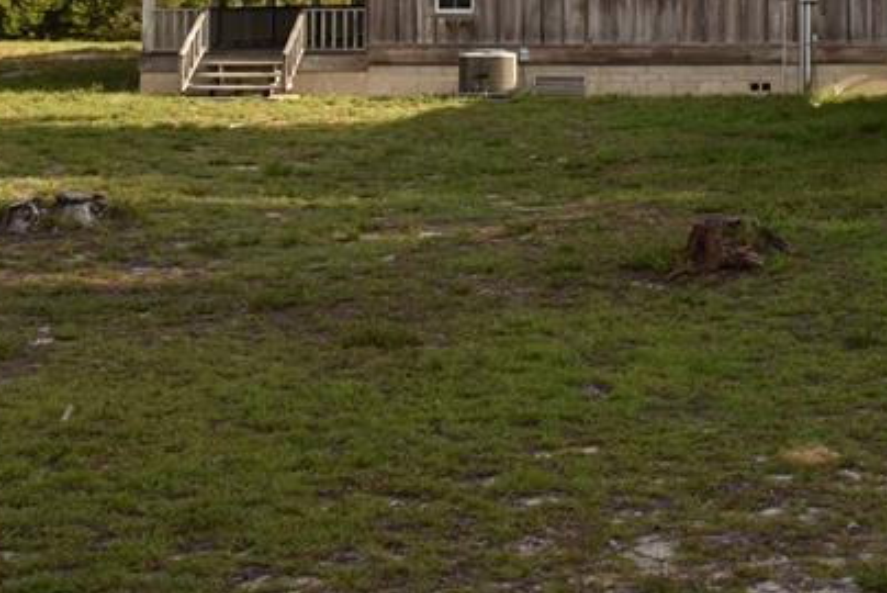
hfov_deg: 25.4
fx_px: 1874
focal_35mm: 76
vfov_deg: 17.1
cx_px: 880
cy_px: -131
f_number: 10
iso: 1250
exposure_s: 1/400
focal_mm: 30
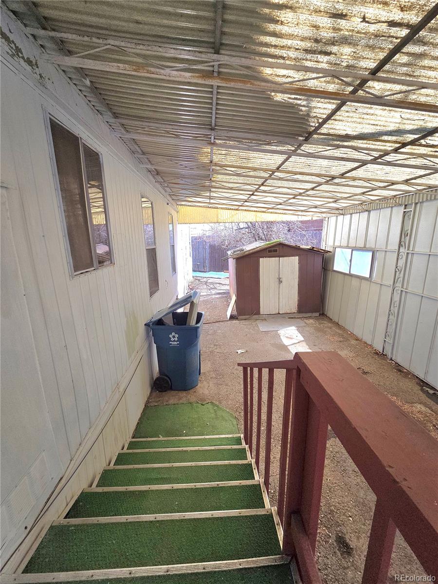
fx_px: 219
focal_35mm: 13
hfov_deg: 89.9
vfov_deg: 106.2
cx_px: 219
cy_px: 292
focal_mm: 2.2
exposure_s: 1/333
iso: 50
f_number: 2.2
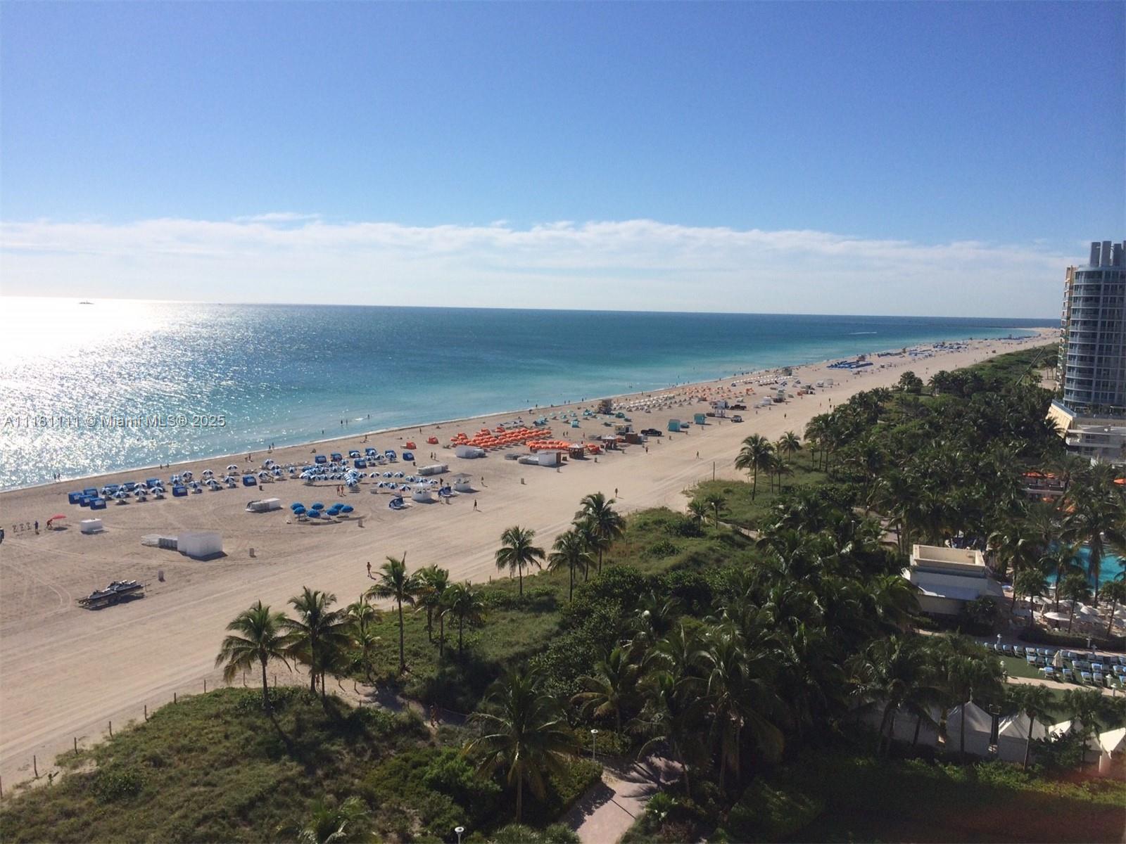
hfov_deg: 60.0
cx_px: 563
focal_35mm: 30
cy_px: 422
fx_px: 976
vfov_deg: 46.8
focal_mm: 4.12
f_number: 2.2
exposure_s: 1/5882
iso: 40
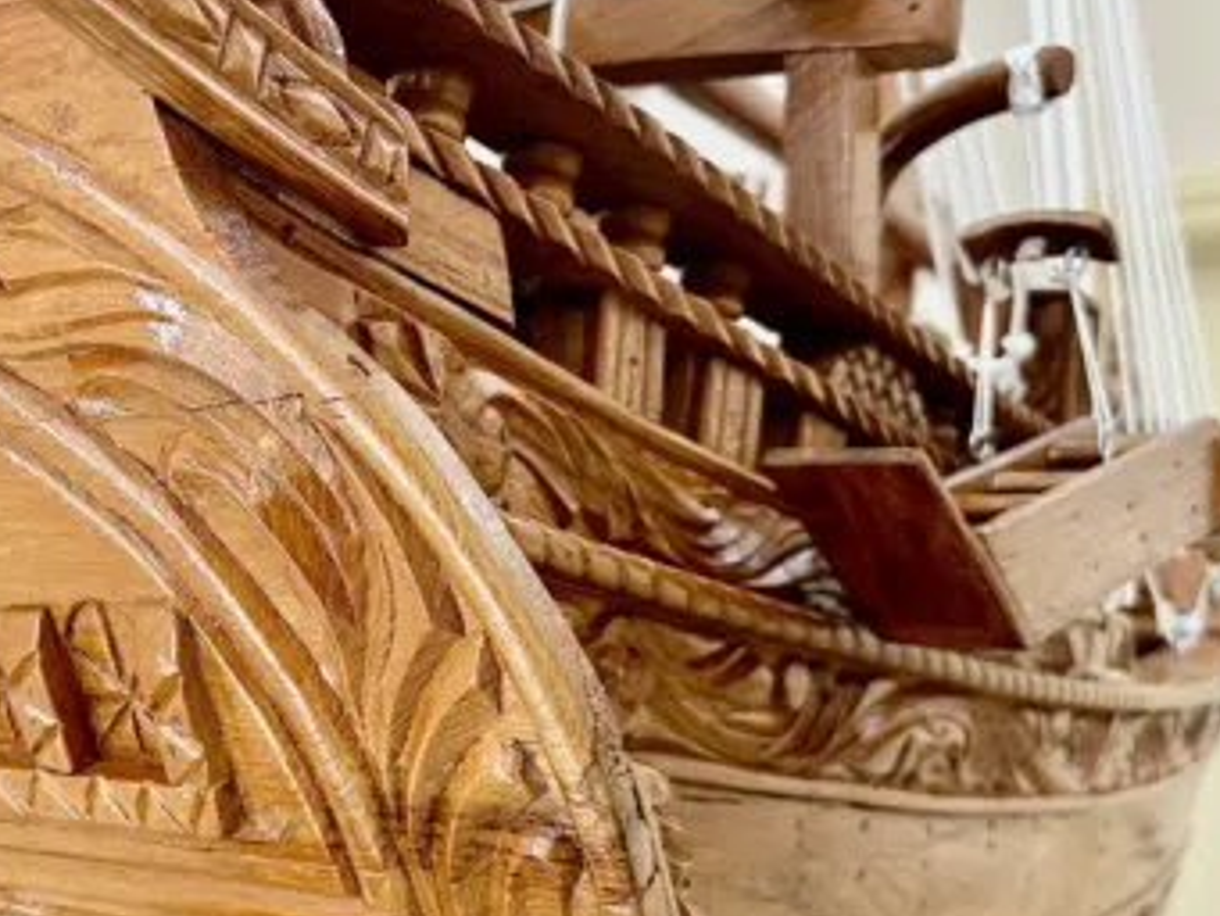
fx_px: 1587
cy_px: 533
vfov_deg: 32.1
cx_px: 182
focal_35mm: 45
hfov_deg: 39.7
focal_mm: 6.86
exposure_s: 1/96
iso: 250
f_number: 1.78
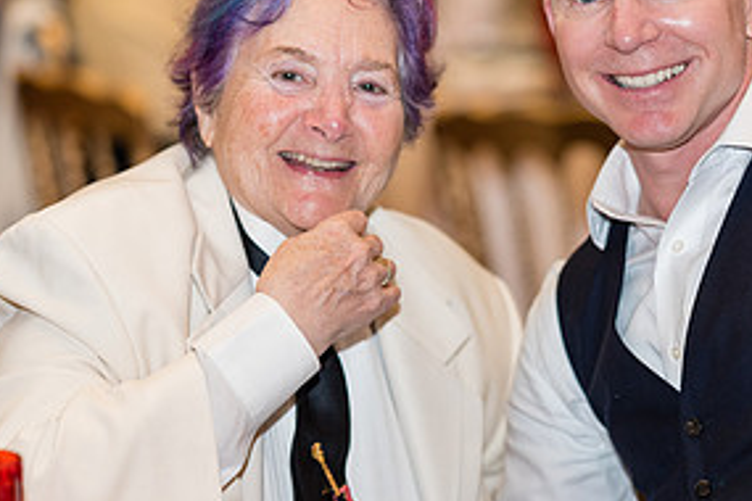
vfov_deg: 7.3
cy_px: 152
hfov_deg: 11.0
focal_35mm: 187
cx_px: 514
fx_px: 3906
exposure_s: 1/200
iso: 1000
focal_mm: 85
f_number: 1.4
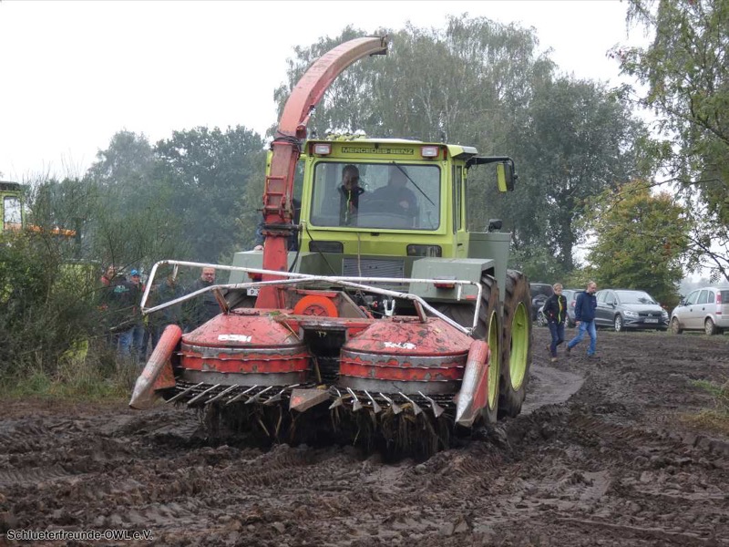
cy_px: 274
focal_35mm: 98
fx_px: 2064
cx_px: 364
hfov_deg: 20.0
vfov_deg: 15.1
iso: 200
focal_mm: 17.5
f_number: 4.8
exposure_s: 1/80
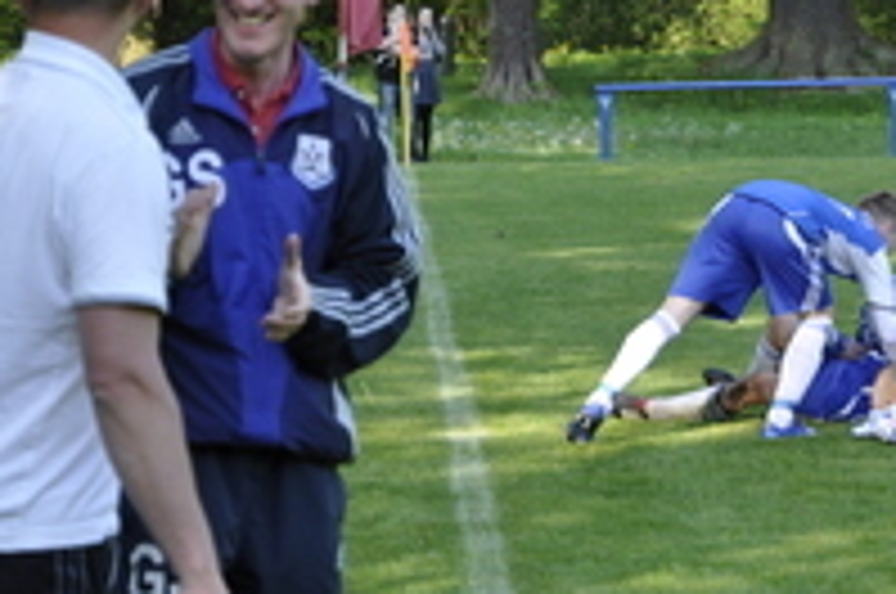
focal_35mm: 234
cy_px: 184
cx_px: 779
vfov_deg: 5.8
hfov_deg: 8.8
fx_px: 5815
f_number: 6.3
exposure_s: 1/160
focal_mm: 62
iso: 200
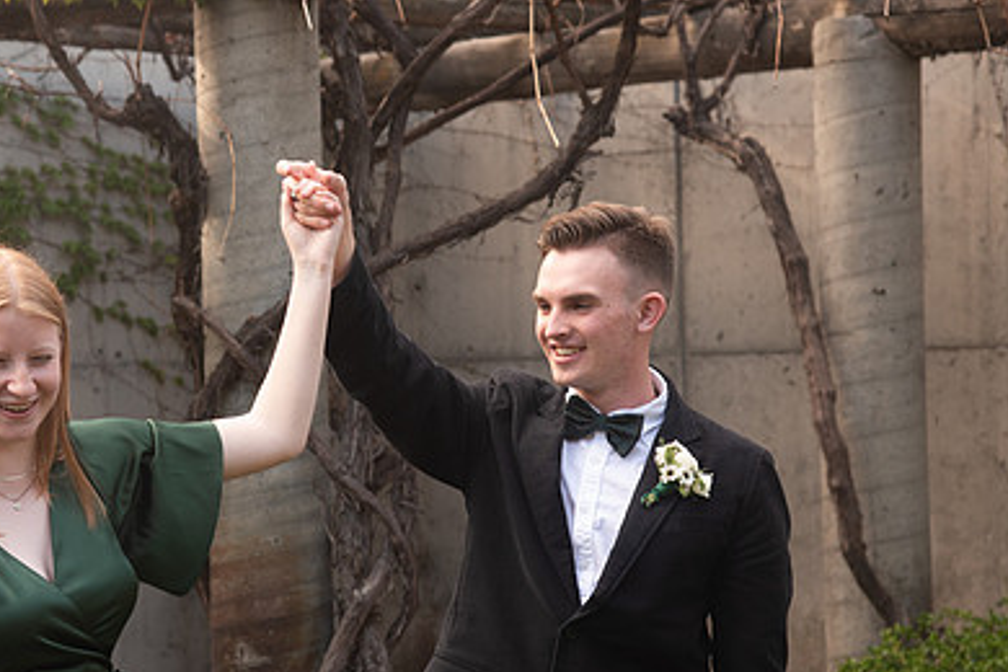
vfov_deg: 11.2
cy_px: 353
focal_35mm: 122
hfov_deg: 16.8
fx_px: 3416
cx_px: 357
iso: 500
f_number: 5.6
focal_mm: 82
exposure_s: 1/125
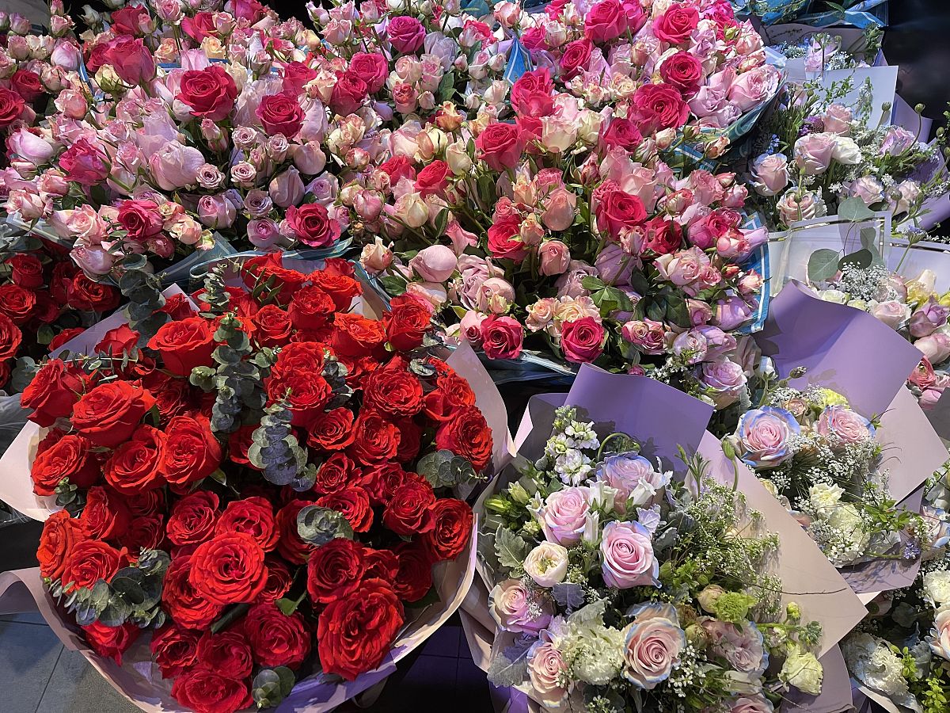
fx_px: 714
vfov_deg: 53.1
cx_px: 475
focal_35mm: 26
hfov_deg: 67.3
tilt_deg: -48.0
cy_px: 356
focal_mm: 5.1
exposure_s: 1/50
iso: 160
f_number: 1.6
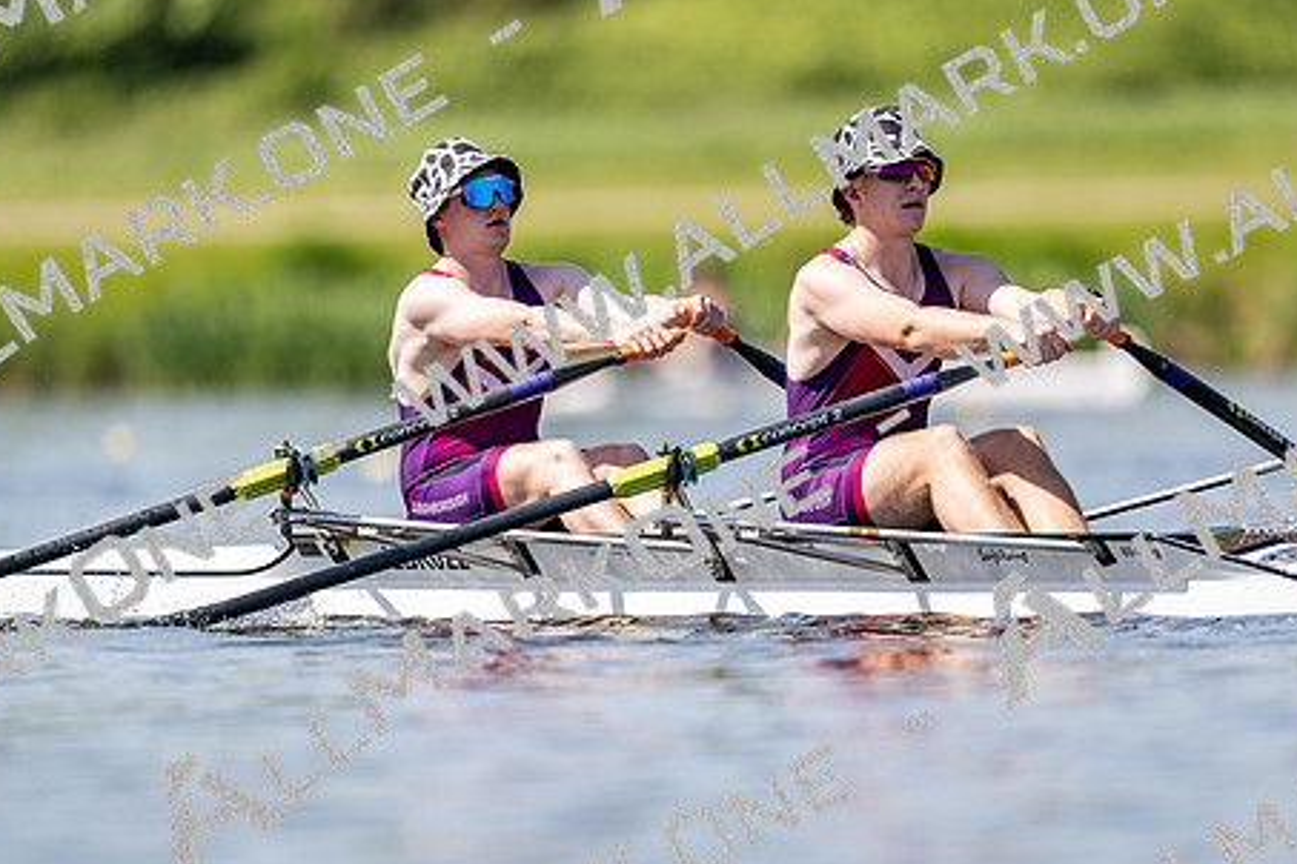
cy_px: 436
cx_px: 747
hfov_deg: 2.7
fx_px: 27667
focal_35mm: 768
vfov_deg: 1.8
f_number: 4
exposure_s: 1/2500
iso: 250
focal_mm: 600
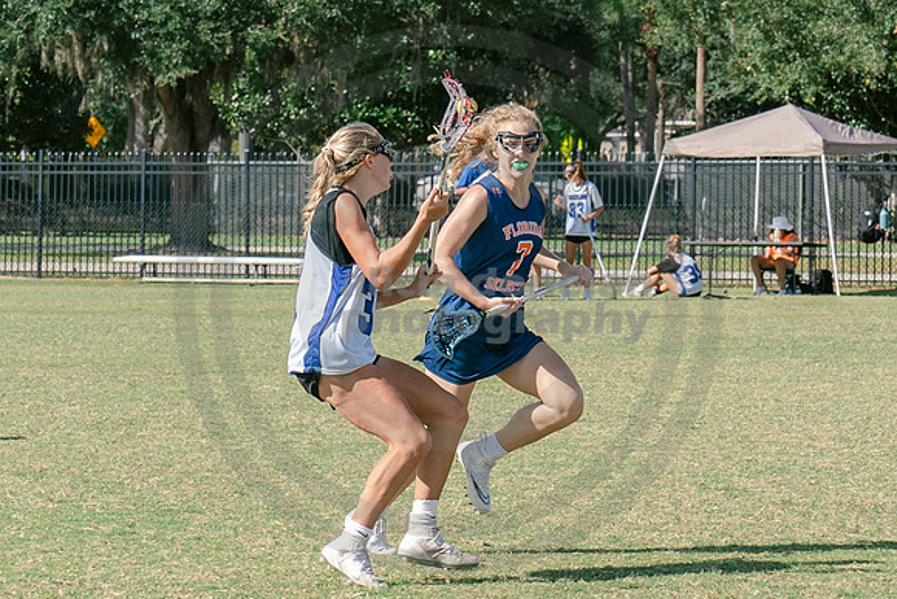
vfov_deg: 6.2
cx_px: 447
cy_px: 339
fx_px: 5531
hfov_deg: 9.3
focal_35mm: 222
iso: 250
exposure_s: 1/1000
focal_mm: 70
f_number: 5.6
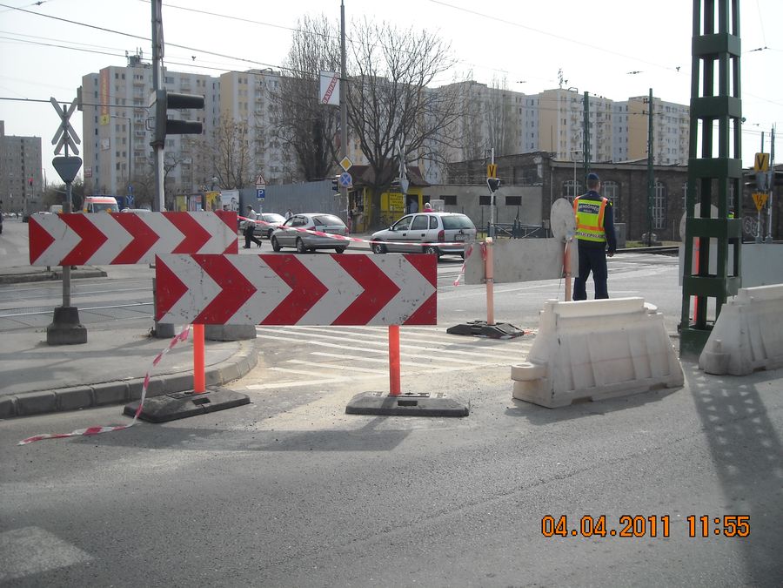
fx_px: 792
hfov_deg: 52.6
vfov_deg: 40.7
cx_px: 392
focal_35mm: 35
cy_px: 294
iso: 64
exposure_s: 1/218
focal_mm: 5.7
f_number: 5.6
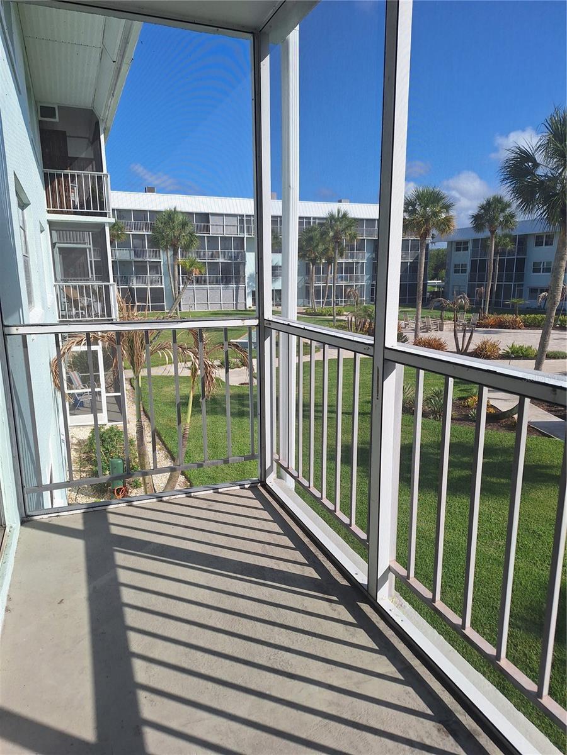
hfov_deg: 58.9
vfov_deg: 73.9
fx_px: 502
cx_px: 284
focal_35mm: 23
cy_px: 378
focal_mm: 5.54
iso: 40
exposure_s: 1/2331
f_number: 1.8
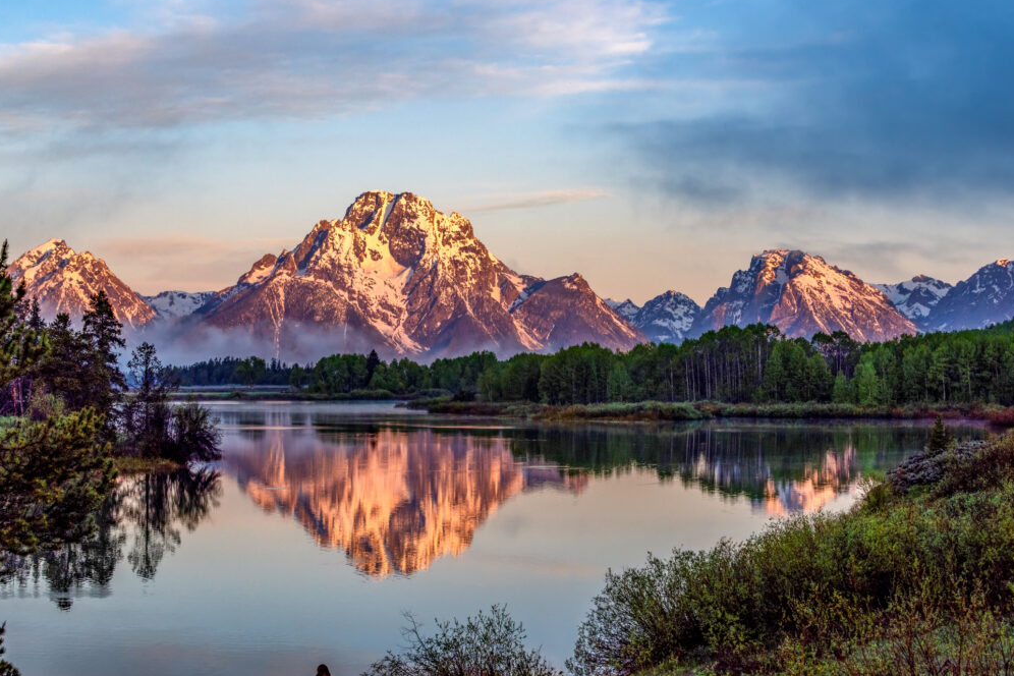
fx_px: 2028
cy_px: 341
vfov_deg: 18.9
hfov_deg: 28.1
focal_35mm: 72
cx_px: 498
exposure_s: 1/200
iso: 200
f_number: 13
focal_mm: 70
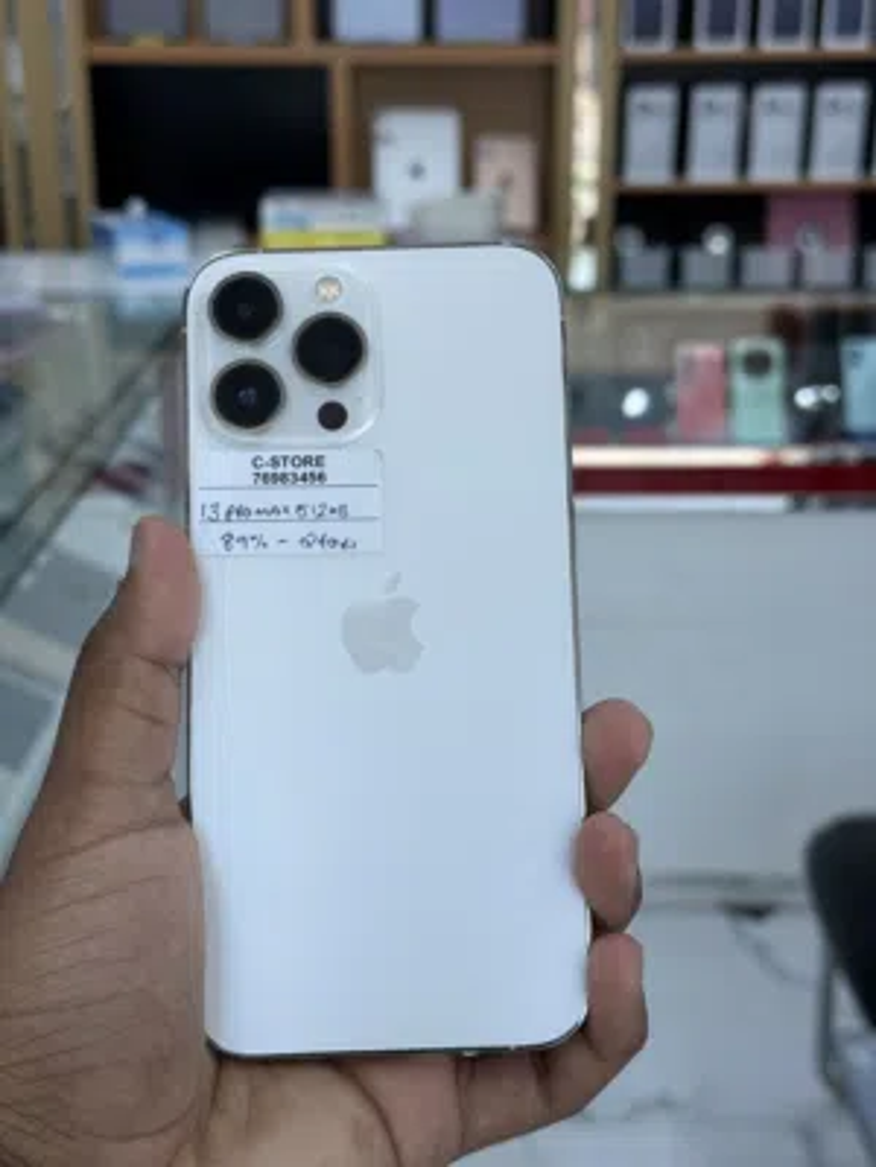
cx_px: 438
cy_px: 584
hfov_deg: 30.3
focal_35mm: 48
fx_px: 1620
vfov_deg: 39.7
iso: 64
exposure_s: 1/926
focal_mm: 6.76
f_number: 1.78
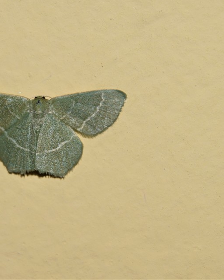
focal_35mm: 117
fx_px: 967
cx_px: 41
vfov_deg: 16.5
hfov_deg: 13.1
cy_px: 140
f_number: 8
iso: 100
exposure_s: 1/60
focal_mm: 55
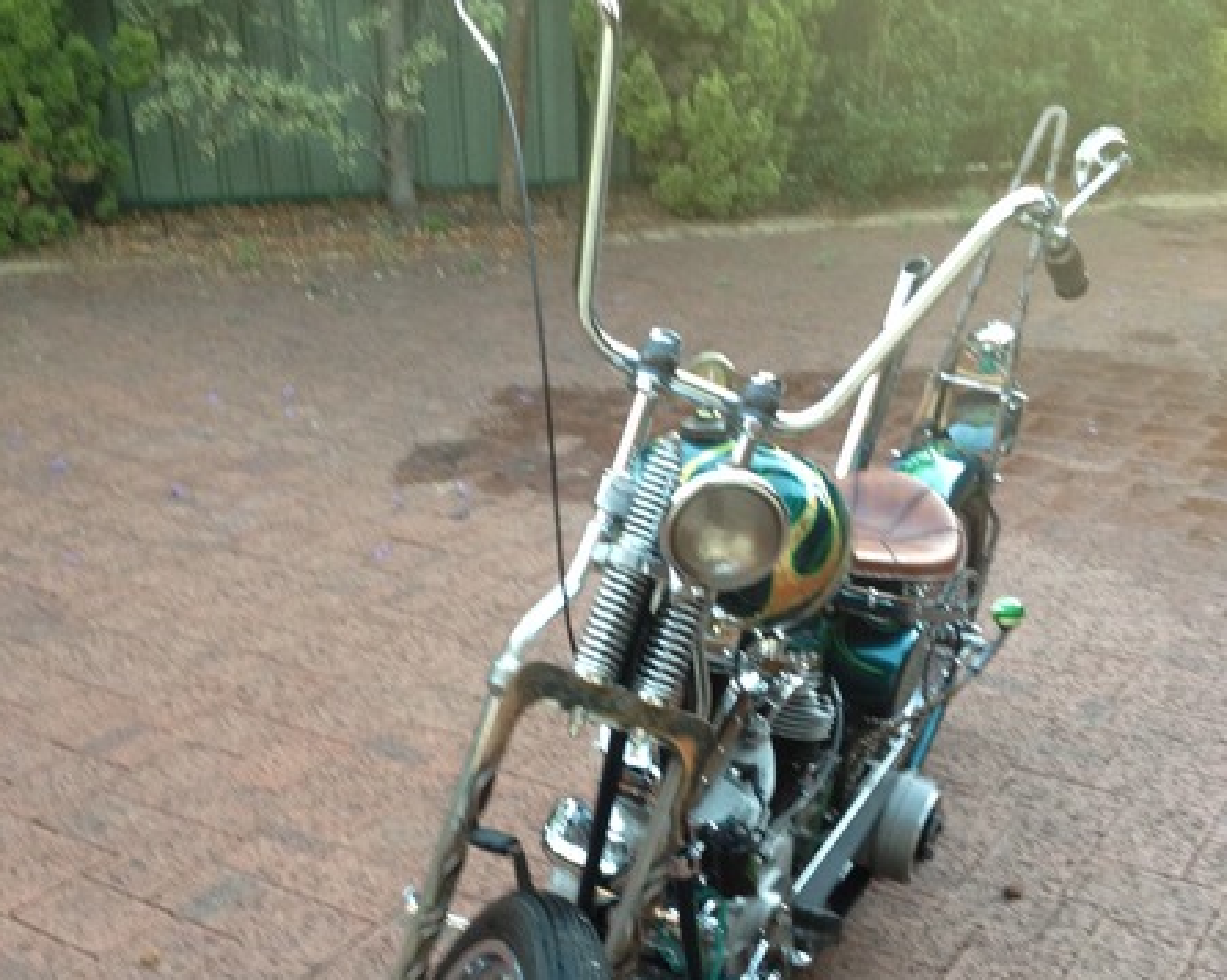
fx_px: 1669
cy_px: 760
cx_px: 616
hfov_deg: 40.4
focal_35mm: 46
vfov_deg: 32.0
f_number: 2.4
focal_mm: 4.28
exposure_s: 1/20
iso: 125
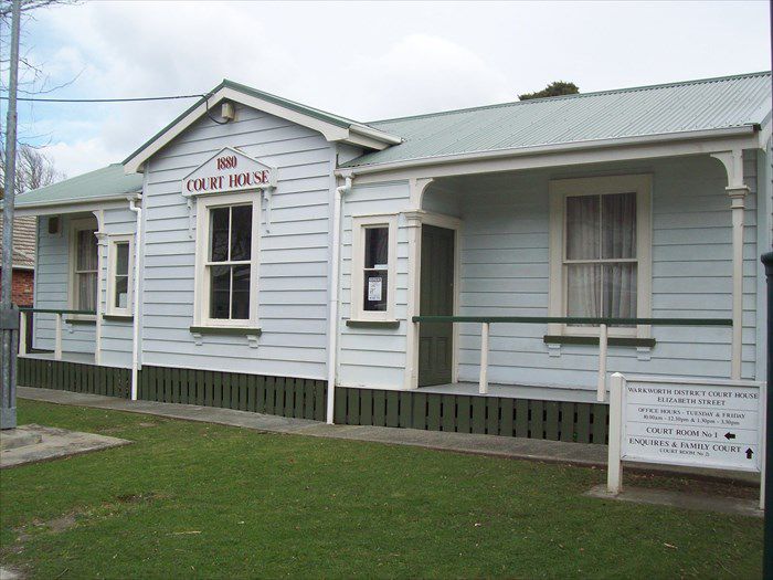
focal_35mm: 36
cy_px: 290
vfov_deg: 39.7
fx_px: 804
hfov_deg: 51.4
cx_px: 386
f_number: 4.8
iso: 80
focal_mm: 6
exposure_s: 1/286
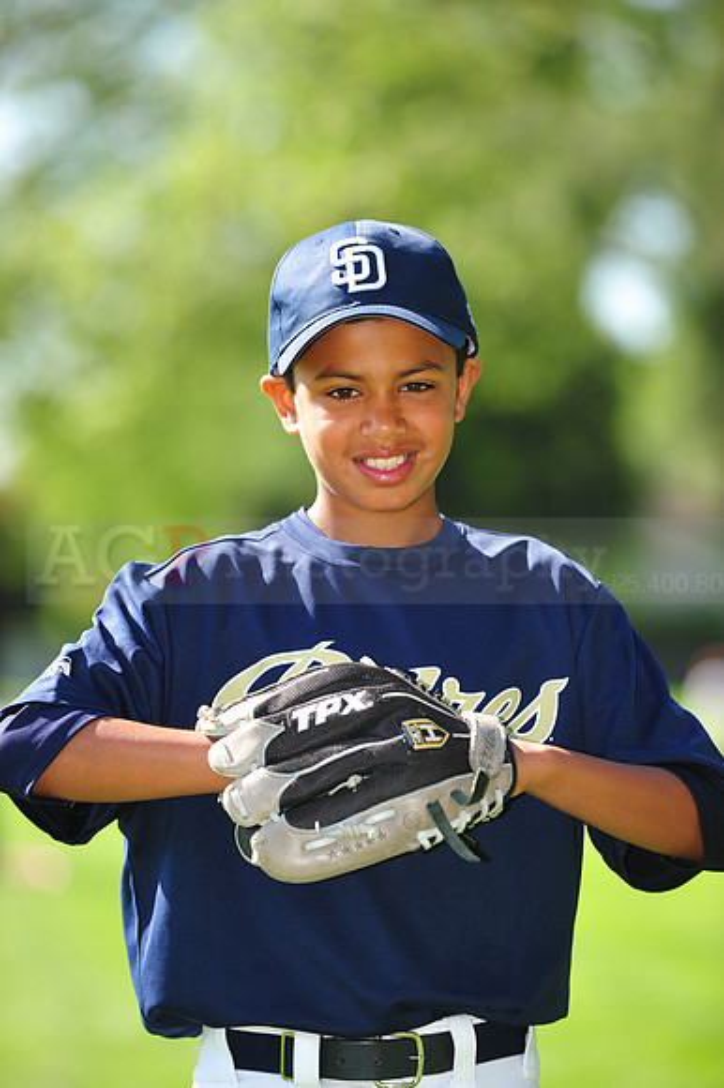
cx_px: 362
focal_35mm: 200
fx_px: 6040
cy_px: 544
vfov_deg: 10.3
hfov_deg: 6.9
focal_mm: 200
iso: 200
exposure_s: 1/500
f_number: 4.5
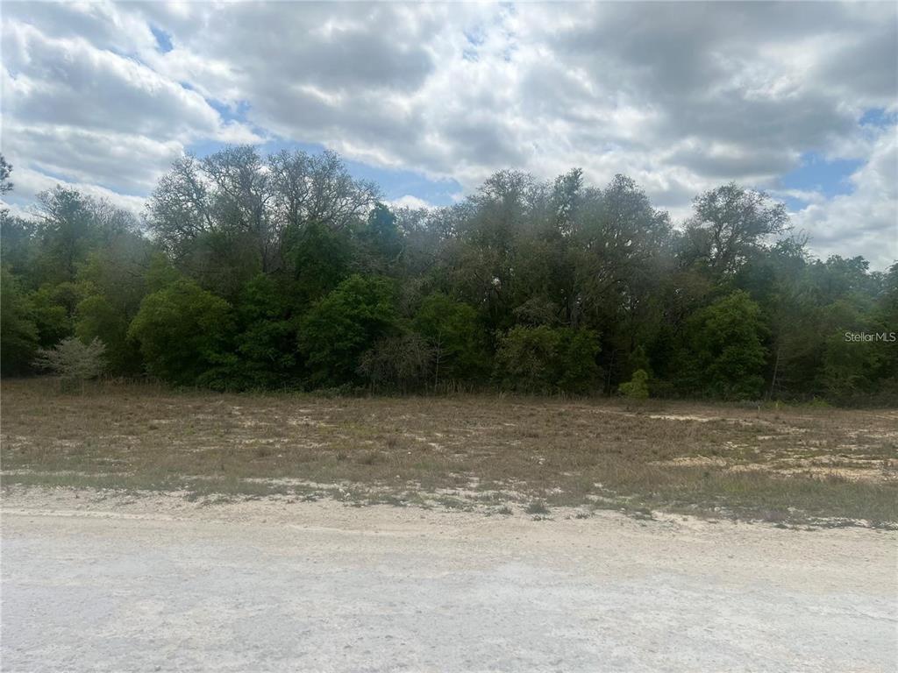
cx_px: 449
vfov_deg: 53.1
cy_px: 336
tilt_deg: -1.3
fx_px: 674
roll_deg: -2.4
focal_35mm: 26
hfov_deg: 67.3
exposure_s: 1/6993
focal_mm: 5.7
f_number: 1.5
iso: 50
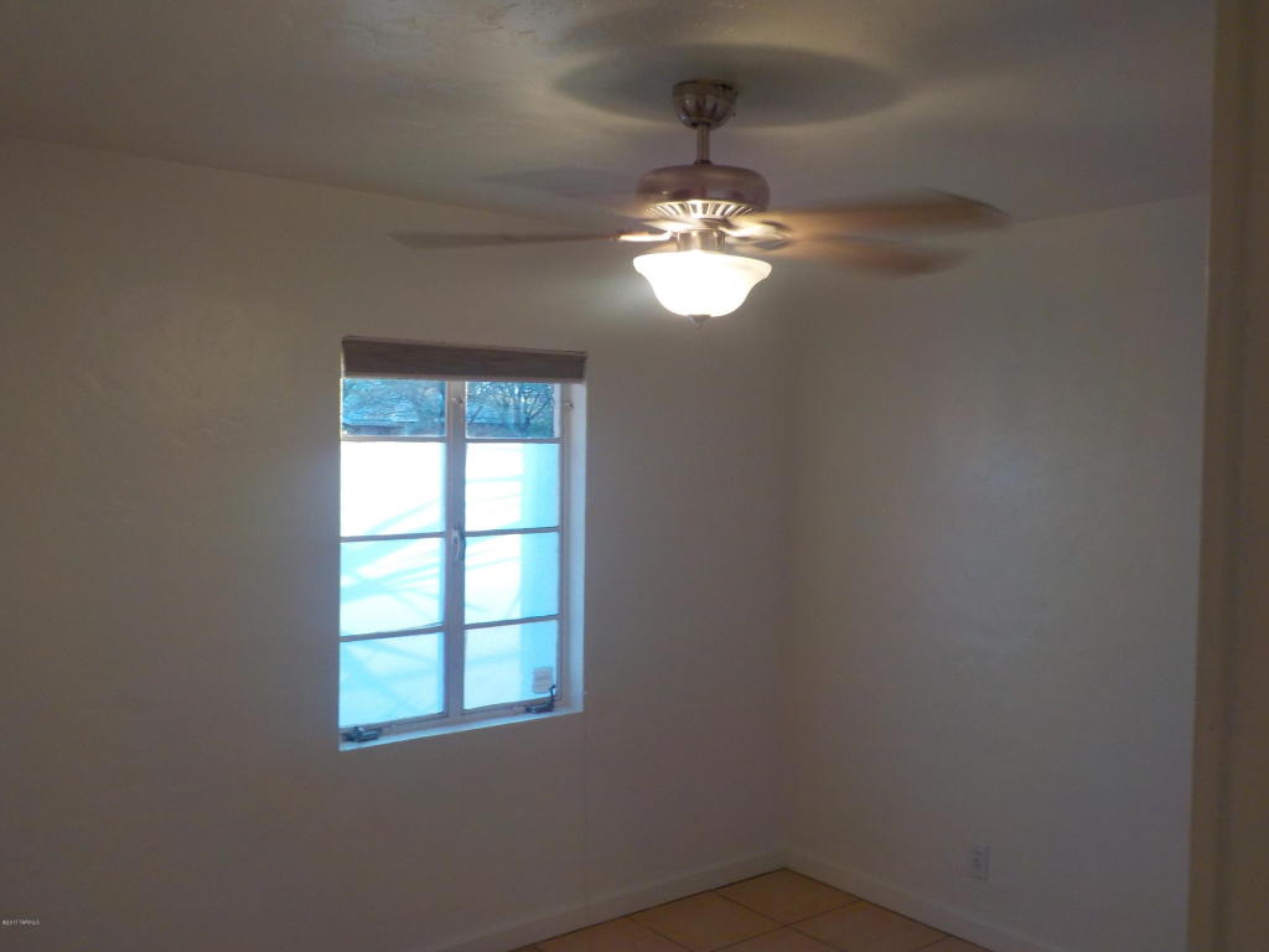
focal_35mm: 30
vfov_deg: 46.8
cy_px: 476
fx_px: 1100
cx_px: 634
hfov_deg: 60.0
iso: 220
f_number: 3.3
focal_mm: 4.1
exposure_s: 1/30
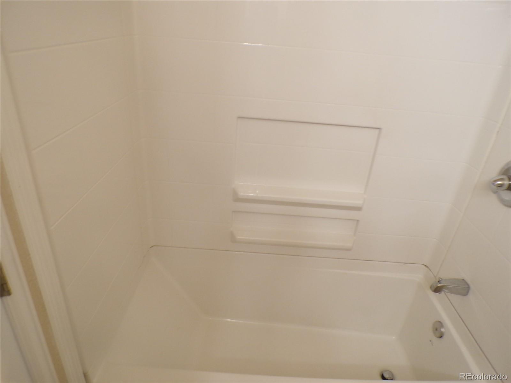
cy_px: 192
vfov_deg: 56.8
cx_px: 256
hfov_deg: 71.6
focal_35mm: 24
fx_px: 354
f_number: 3
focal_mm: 4.3
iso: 259
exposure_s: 1/17
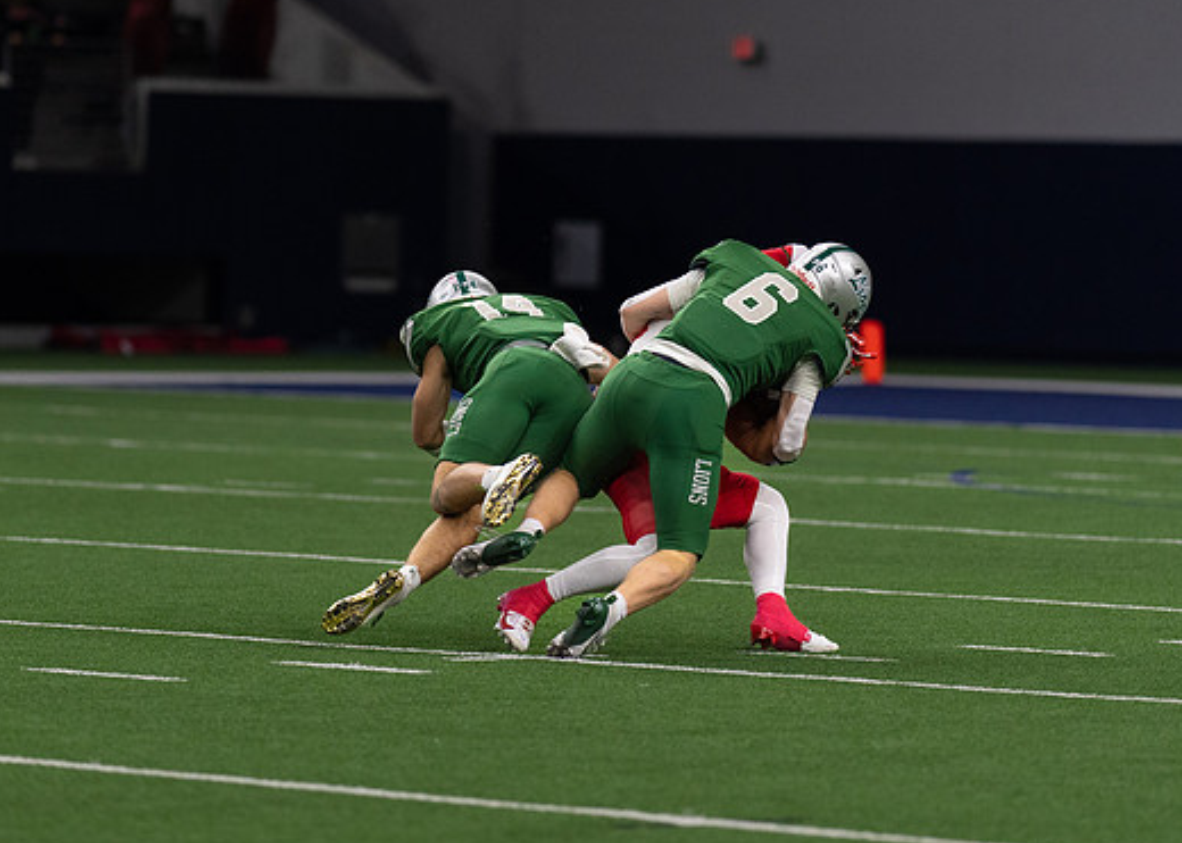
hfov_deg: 6.9
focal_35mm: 291
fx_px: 9765
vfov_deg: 4.9
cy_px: 281
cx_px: 459
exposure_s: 1/1600
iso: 1000
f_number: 1.8
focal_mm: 135
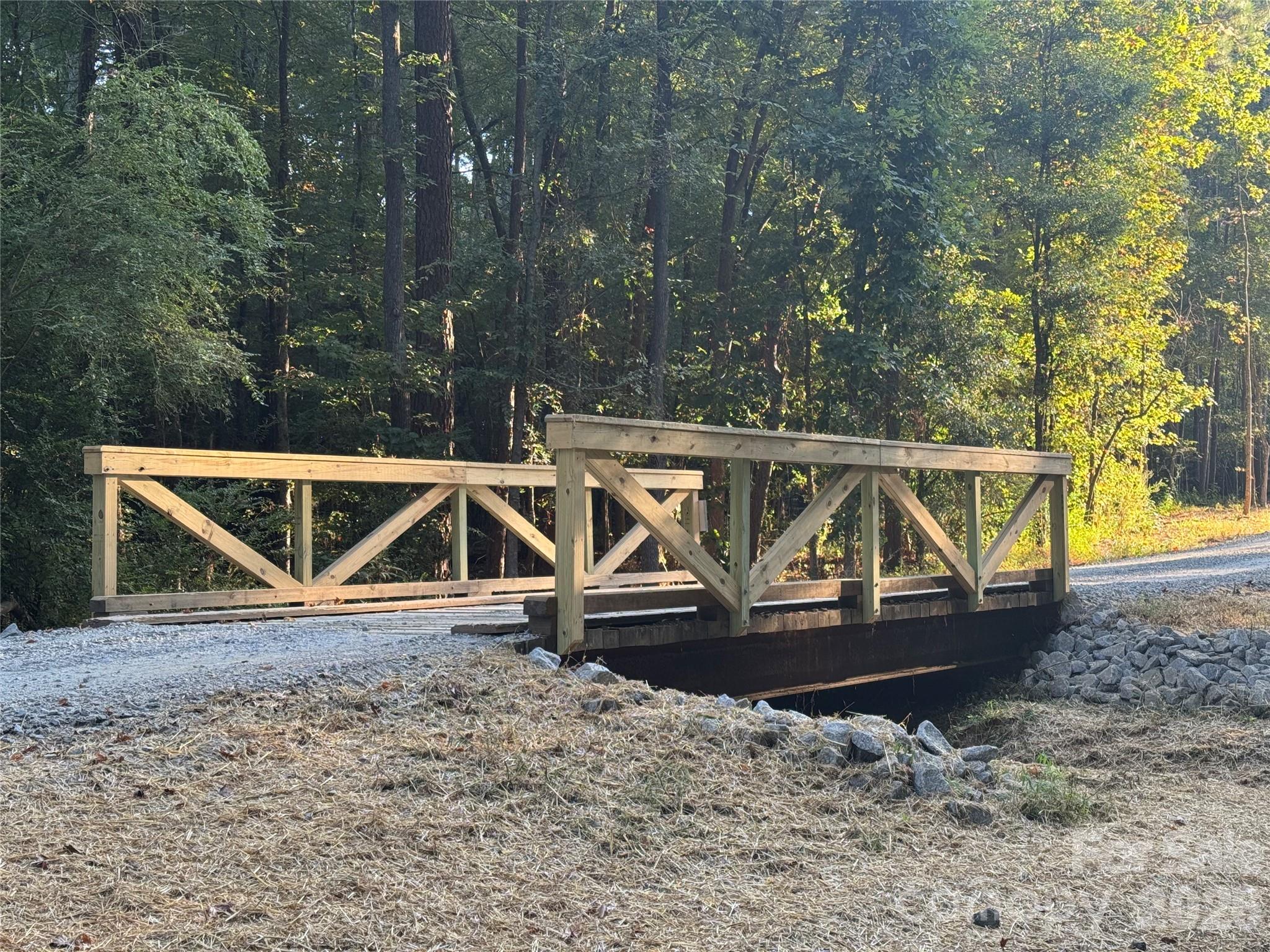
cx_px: 635
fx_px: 1761
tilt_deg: +2.6
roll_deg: +0.8
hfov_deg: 39.7
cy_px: 476
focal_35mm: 48
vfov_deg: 30.3
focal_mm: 6.76
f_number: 1.78
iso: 50
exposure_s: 1/121
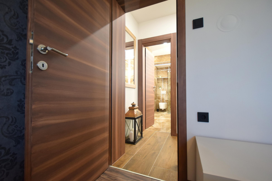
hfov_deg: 100.4
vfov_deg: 77.3
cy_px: 90
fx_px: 113
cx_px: 136
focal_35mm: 15
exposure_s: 1/60
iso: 900
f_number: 3.5
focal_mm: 10
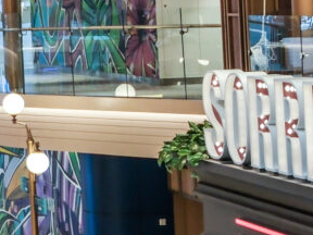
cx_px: -471
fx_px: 1736
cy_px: -12
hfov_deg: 9.1
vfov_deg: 7.7
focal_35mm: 192
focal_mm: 20.2
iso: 500
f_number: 3.1
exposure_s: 1/100
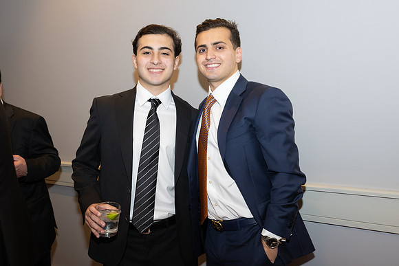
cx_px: 222
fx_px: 441
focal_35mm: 40
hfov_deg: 48.6
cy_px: 135
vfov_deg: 33.6
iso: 800
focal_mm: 32
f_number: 5.6
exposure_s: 1/100
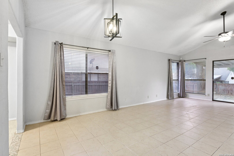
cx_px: 117
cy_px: 78
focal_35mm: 18
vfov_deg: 67.4
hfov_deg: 90.0
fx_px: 117
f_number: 8
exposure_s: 1/20
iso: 1800
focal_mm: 18
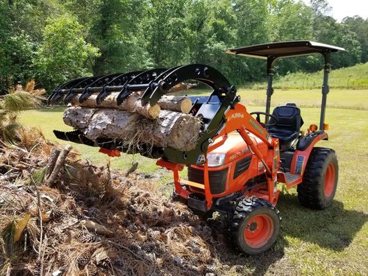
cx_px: 184
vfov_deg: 53.1
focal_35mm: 26
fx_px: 277
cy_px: 138
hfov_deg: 67.3
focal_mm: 4.25
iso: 50
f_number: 1.7
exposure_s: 1/850
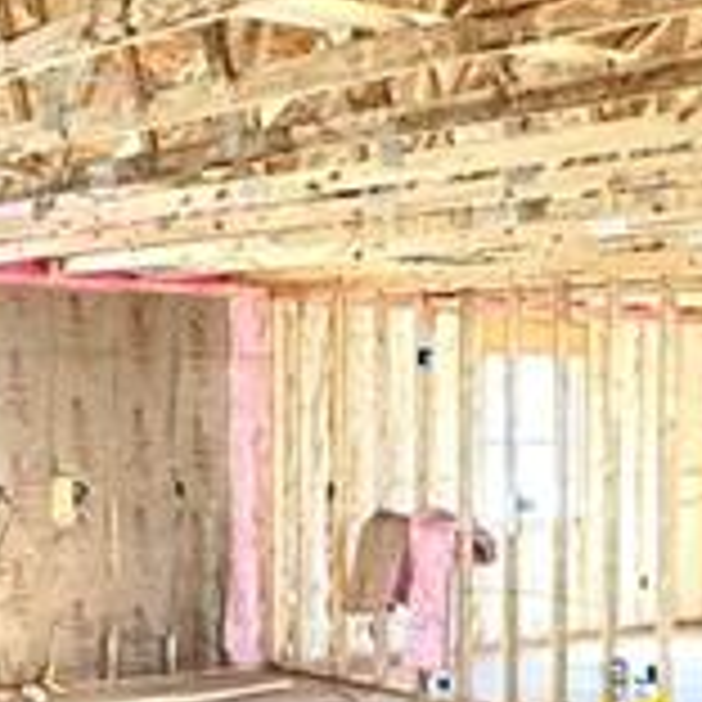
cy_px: 518
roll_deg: -0.2
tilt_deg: -3.4
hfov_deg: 21.0
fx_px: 1858
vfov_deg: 21.2
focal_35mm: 81
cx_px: 598
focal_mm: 2.22
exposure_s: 1/99
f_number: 2.2
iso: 250
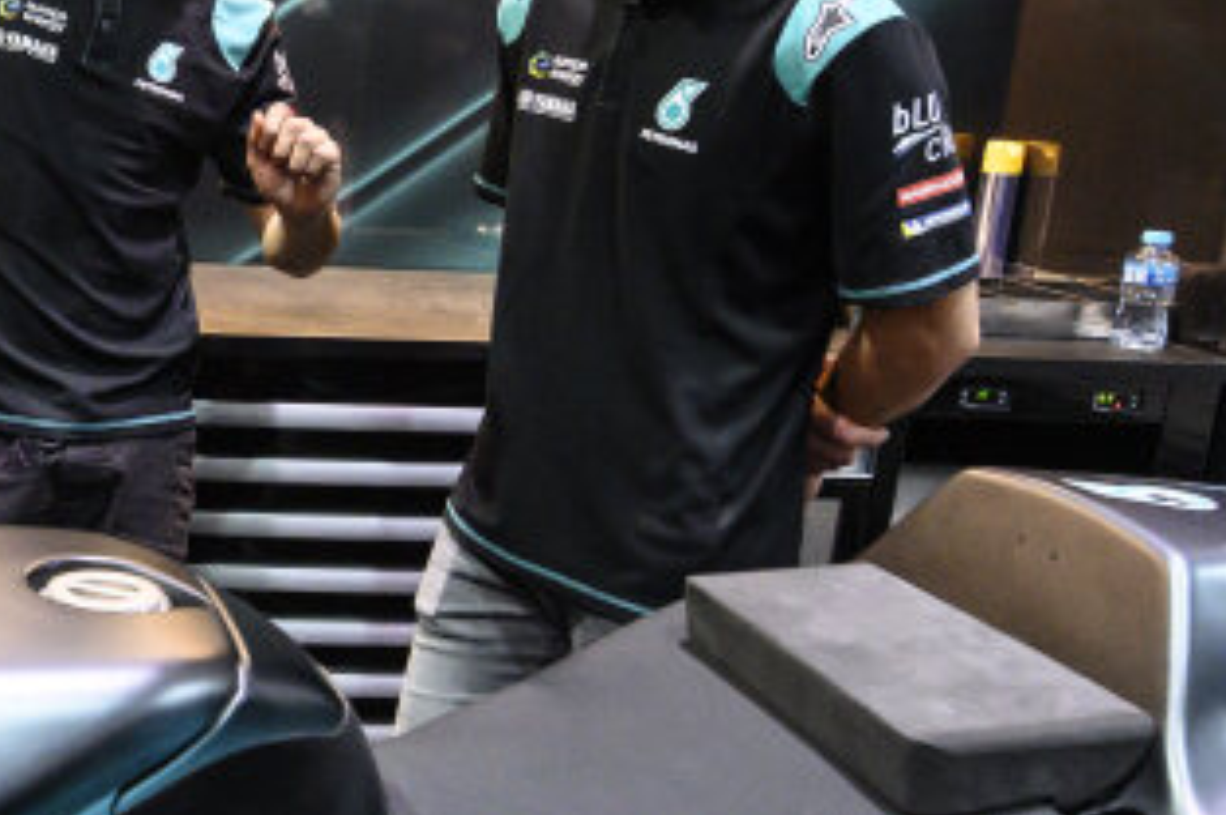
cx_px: -63
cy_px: 376
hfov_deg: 36.6
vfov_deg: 28.6
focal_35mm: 47
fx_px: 1599
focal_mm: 14
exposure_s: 1/200
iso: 2500
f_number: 4
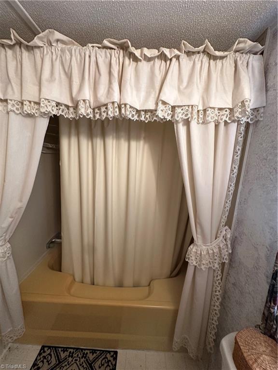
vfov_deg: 102.1
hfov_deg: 85.7
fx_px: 150
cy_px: 185
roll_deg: -4.0
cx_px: 139
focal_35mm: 14
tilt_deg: -11.7
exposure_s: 1/60
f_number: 2.2
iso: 400
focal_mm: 2.22
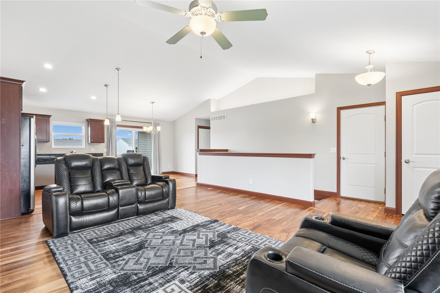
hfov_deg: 93.3
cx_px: 220
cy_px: 146
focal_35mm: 17
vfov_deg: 70.4
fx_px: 208
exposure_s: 1/15
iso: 400
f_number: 8
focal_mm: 17
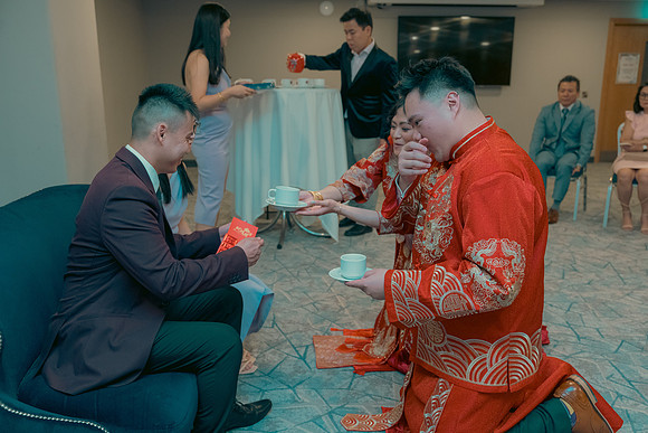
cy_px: 216
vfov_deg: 42.3
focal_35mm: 31
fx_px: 558
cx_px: 324
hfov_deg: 60.3
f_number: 3.5
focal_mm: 31
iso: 2500
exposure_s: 1/160
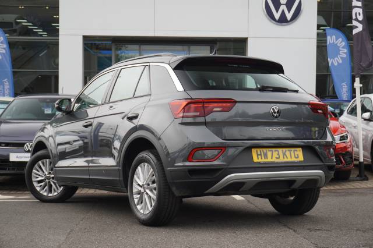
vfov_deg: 21.5
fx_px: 652
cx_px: 186
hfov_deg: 31.9
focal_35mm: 63
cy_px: 124
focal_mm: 42
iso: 100
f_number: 6.3
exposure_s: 1/100
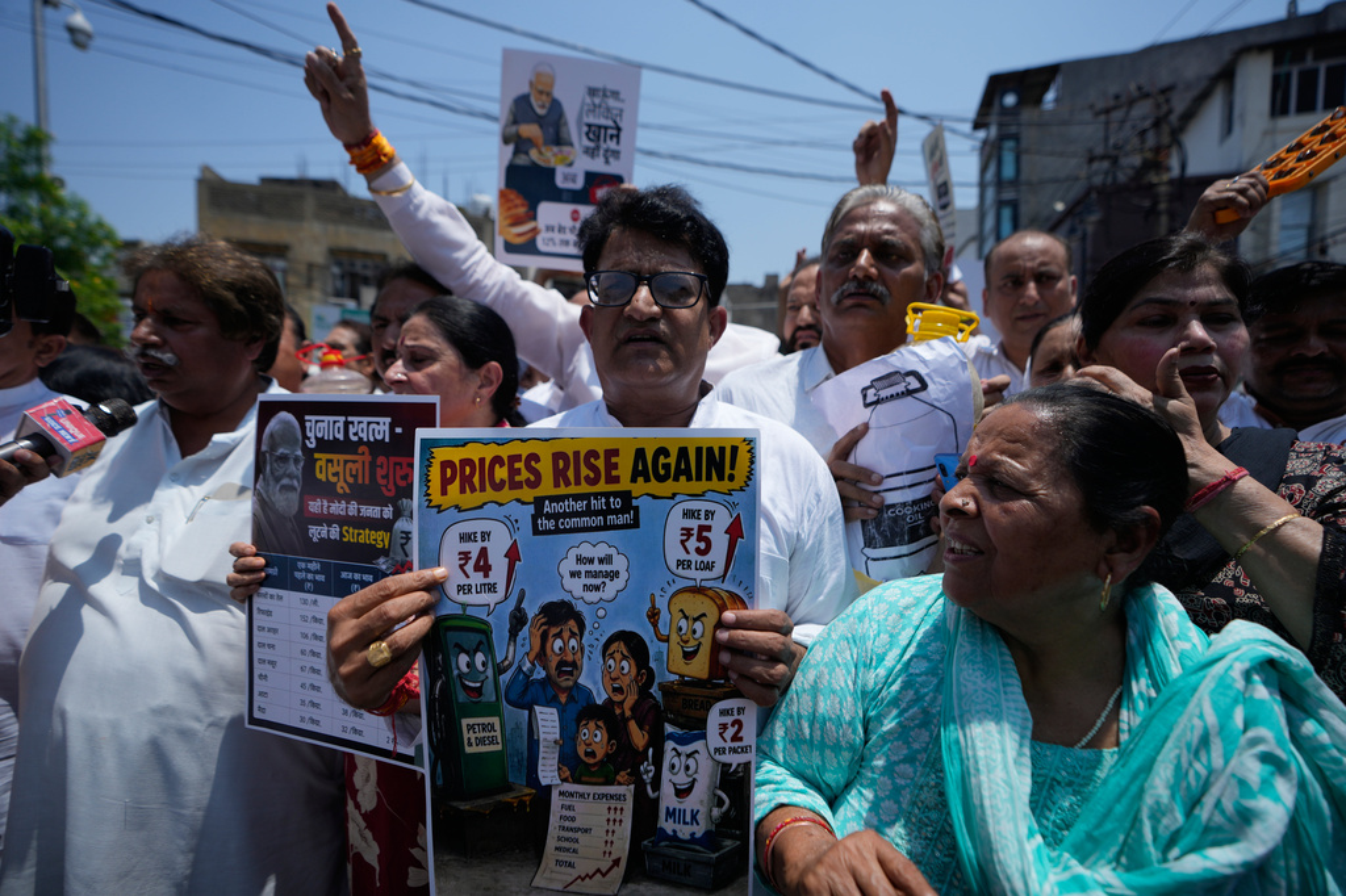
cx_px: 673
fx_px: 598
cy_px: 448
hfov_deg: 96.8
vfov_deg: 73.7
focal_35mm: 16
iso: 200
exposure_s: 1/5000
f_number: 2.8
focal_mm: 16
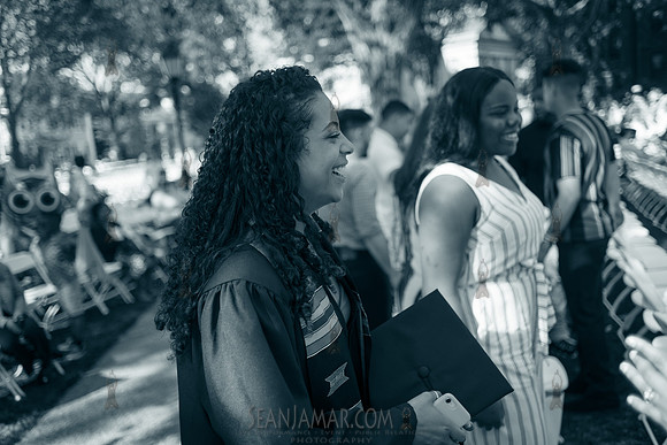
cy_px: 222
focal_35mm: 35
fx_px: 649
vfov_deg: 37.9
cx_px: 334
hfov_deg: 54.4
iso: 100
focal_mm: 35
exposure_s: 1/1250
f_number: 2.5
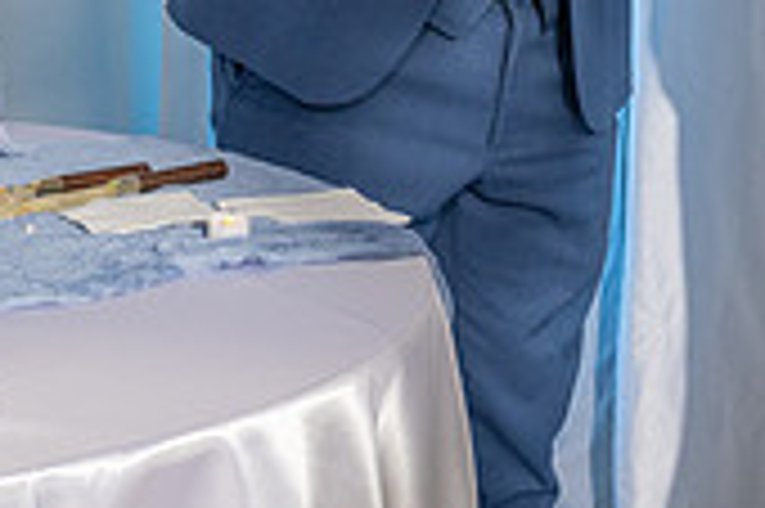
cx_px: 310
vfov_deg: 9.1
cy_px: -209
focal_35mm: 147
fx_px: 3121
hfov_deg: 14.0
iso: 800
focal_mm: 43
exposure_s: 1/160
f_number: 5.6
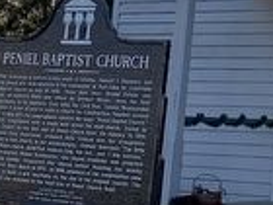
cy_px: -150
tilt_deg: +12.4
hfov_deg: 12.7
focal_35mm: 149
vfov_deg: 9.5
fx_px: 1175
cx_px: 378
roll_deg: -2.1
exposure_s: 1/2611
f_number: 1.8
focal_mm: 4.25
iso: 25
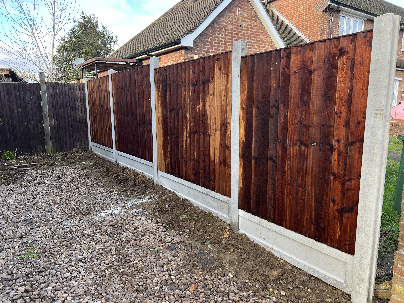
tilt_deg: -8.9
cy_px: 152
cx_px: 202
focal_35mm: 26
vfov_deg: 53.1
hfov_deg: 67.3
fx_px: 303
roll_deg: +0.8
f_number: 1.5
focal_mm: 5.7
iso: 40
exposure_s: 1/217
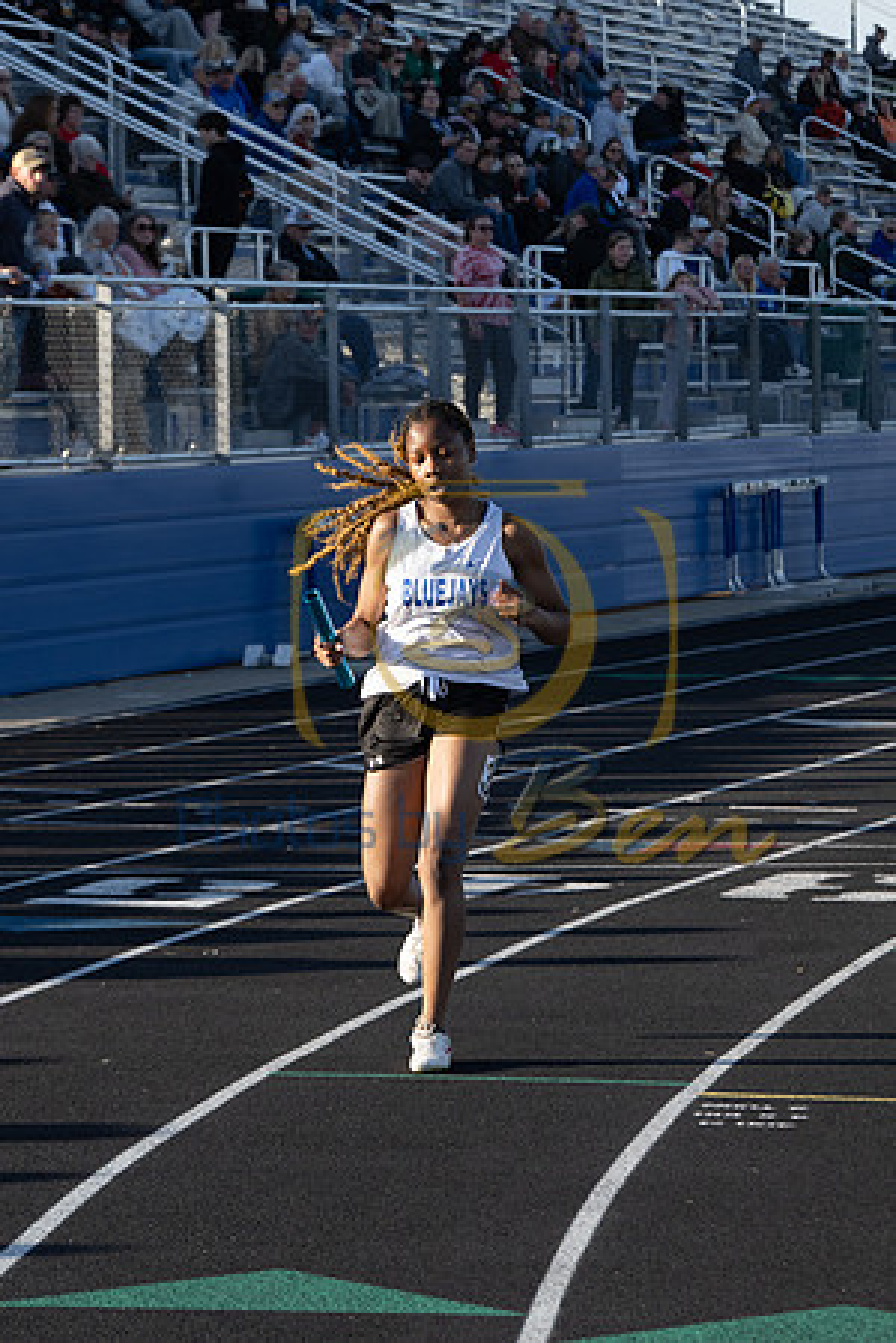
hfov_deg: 9.7
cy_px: 672
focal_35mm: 141
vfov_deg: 14.6
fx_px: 5264
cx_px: 448
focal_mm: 94
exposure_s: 1/1000
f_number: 5.6
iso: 500
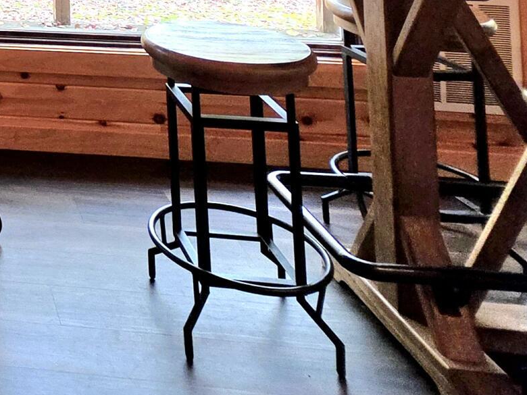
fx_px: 761
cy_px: -257
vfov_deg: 21.9
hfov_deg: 27.3
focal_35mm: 50
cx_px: -253
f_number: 1.9
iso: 200
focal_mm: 2.2
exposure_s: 1/120
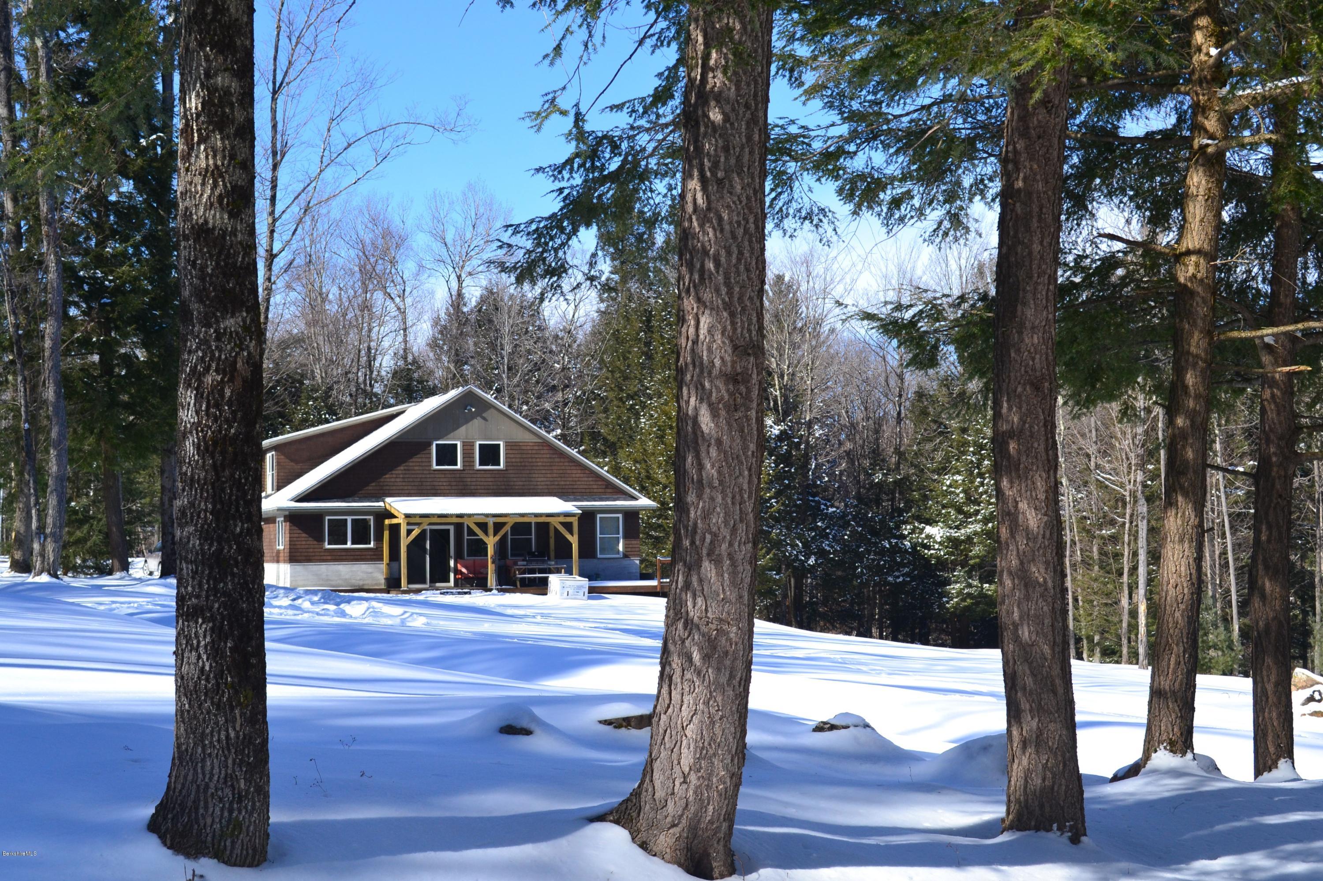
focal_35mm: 51
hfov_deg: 38.9
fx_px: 1874
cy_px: 440
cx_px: 662
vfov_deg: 26.5
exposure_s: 1/500
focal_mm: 34
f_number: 11
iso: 400
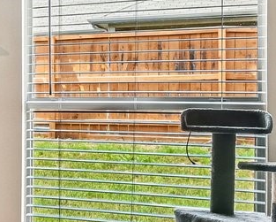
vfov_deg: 16.7
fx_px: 752
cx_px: -421
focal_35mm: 92
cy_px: 94
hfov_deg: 13.6
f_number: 8
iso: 400
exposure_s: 1/13
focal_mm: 15
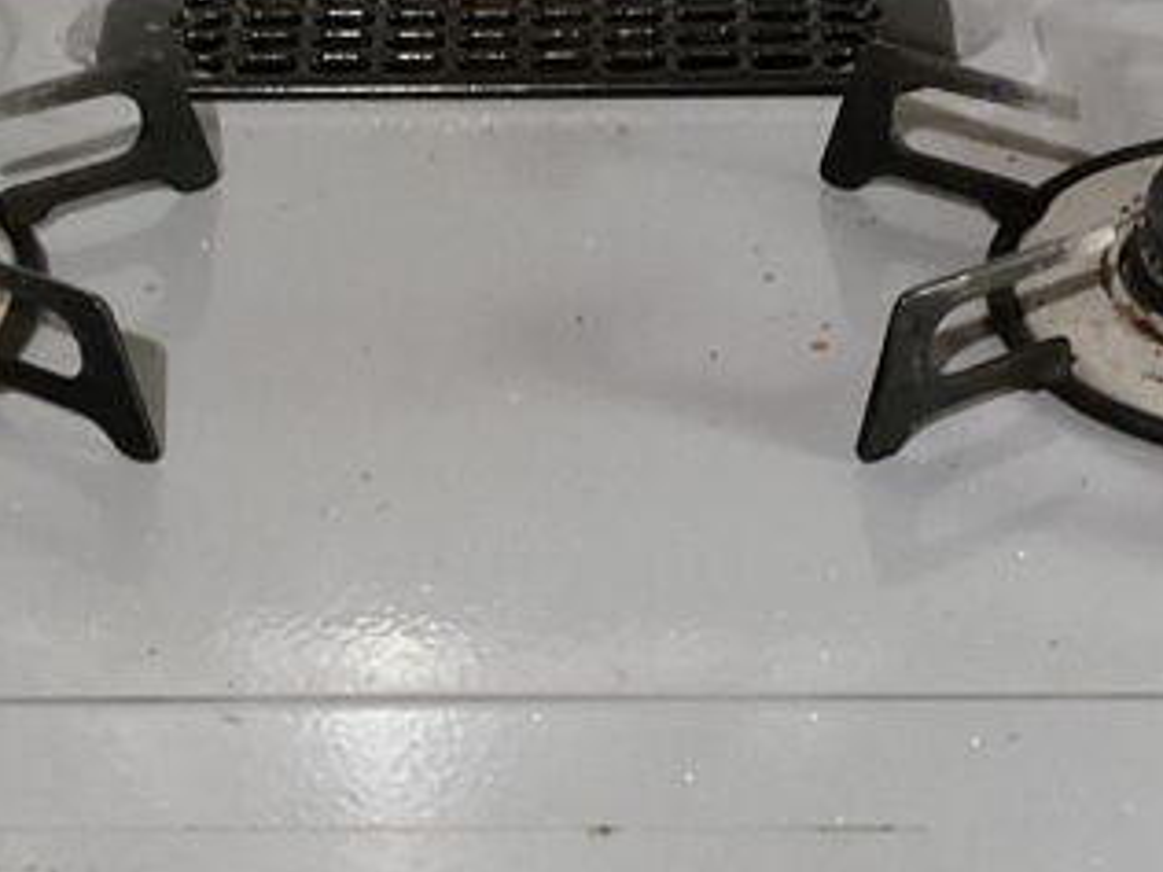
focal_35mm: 94
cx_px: 582
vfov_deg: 15.6
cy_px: 729
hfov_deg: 20.9
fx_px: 3158
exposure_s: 1/33
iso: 200
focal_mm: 3
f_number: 1.8
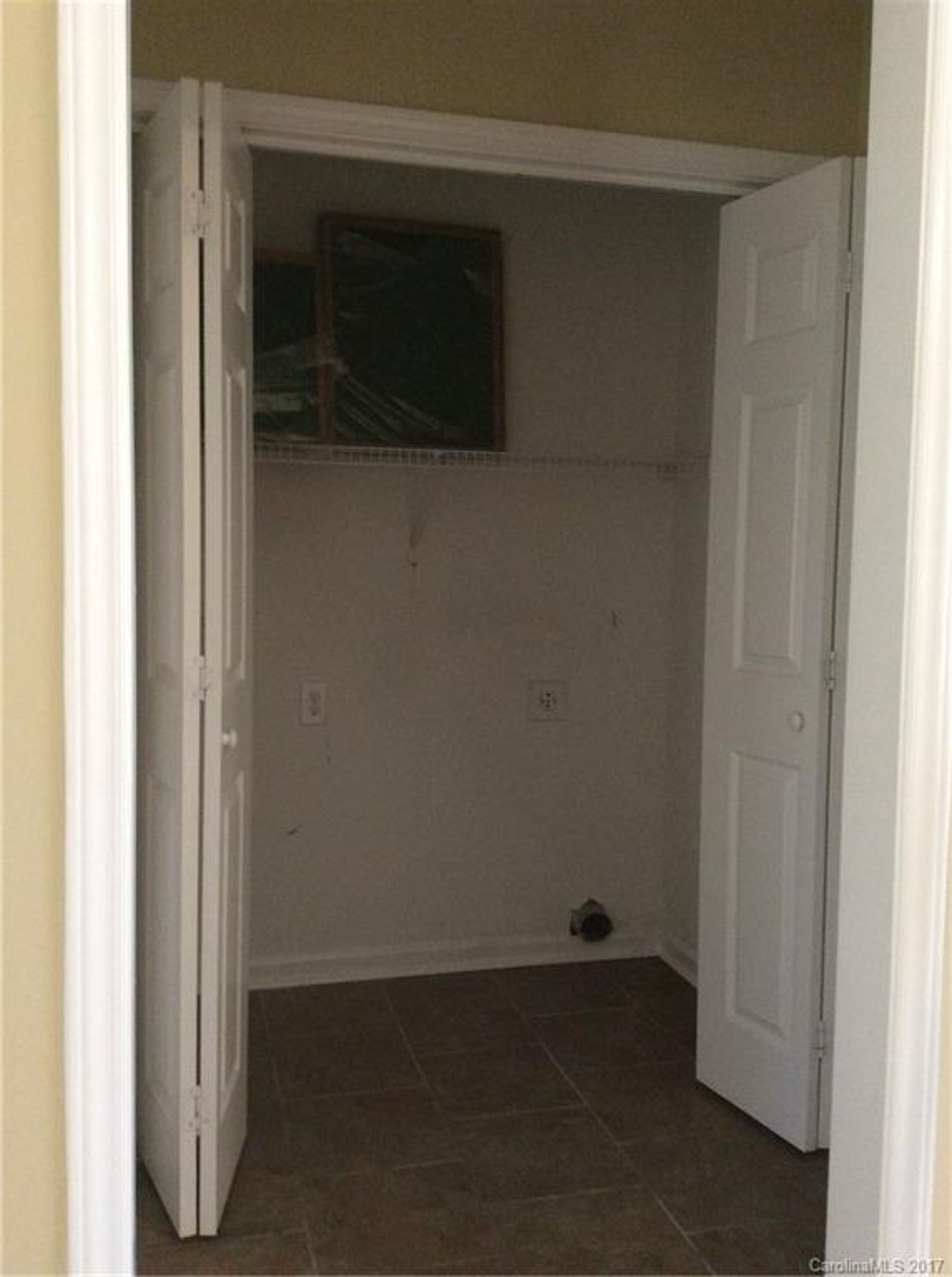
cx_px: 476
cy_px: 638
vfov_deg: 56.9
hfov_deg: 44.0
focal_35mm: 32
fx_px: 1177
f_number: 2.4
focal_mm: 3.3
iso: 200
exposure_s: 1/24
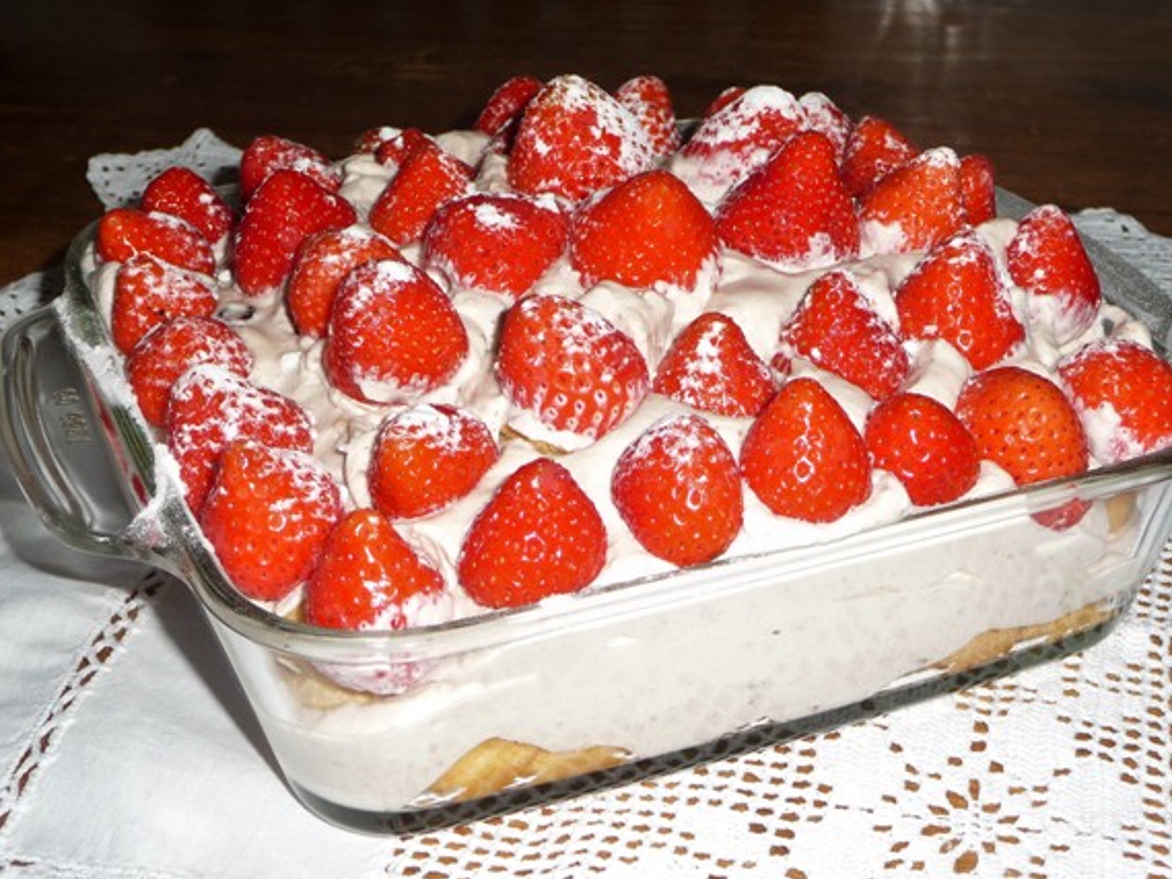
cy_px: 451
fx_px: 1829
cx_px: 612
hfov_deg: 35.5
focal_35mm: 54
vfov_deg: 27.0
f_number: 4.2
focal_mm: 8
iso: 100
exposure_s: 1/30
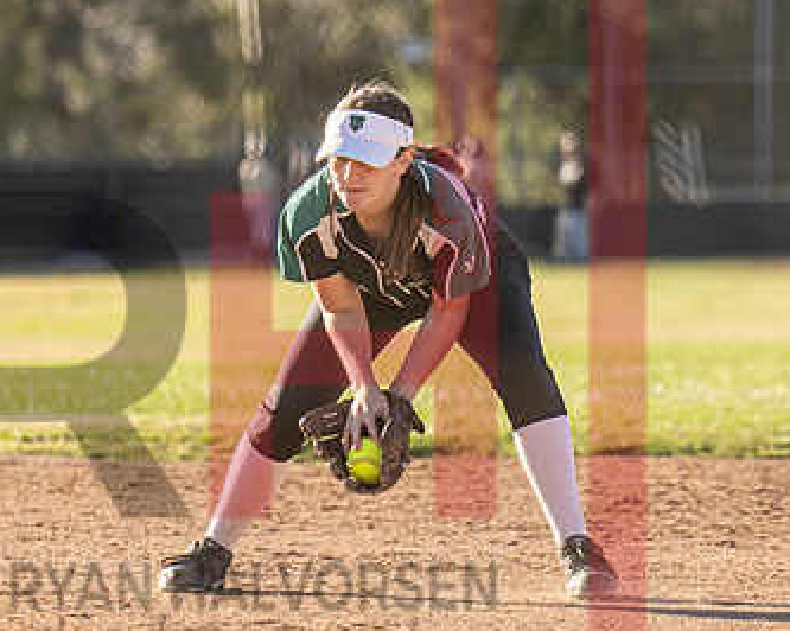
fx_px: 9534
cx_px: 309
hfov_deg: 4.7
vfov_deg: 3.8
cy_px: 149
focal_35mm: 408
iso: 320
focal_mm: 144
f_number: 2.8
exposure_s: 1/2500
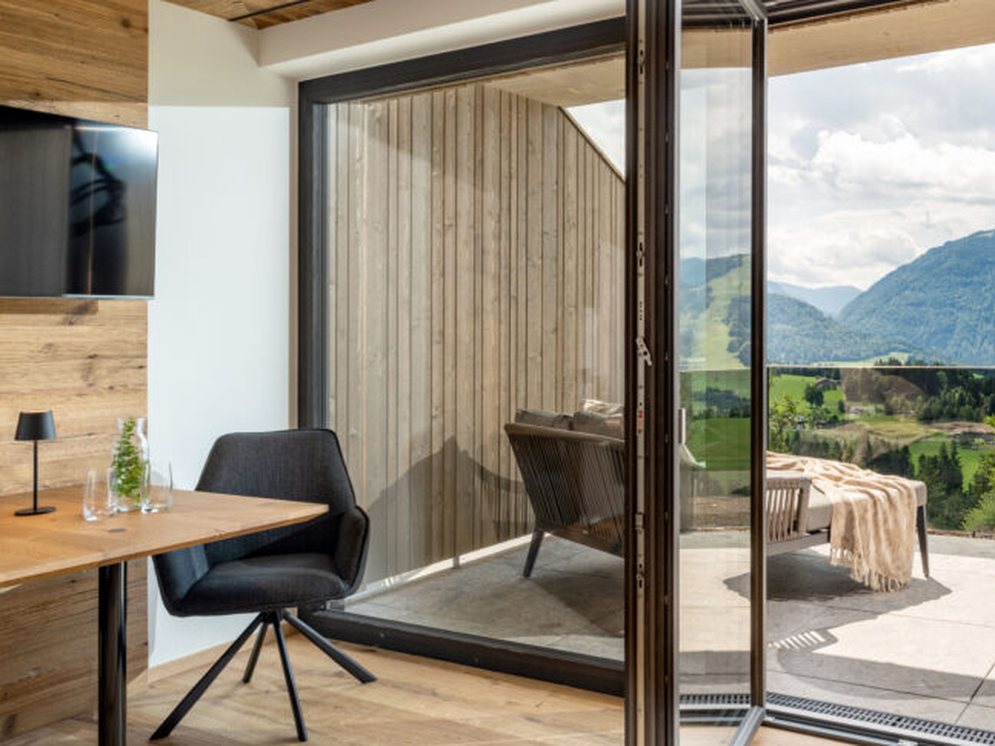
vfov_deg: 45.4
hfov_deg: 55.9
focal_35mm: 31
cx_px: 732
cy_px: 360
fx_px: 891
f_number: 9.5
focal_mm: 18
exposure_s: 1/60
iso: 320
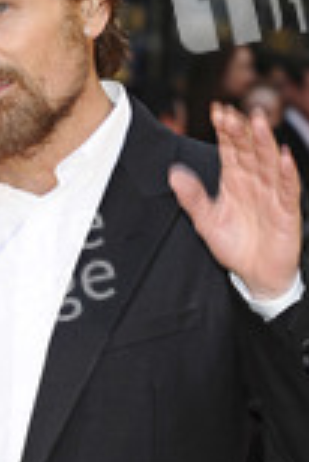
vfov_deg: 6.6
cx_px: 50
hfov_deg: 4.4
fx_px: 4008
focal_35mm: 312
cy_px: 432
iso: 320
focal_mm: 80
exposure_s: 1/160
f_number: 5
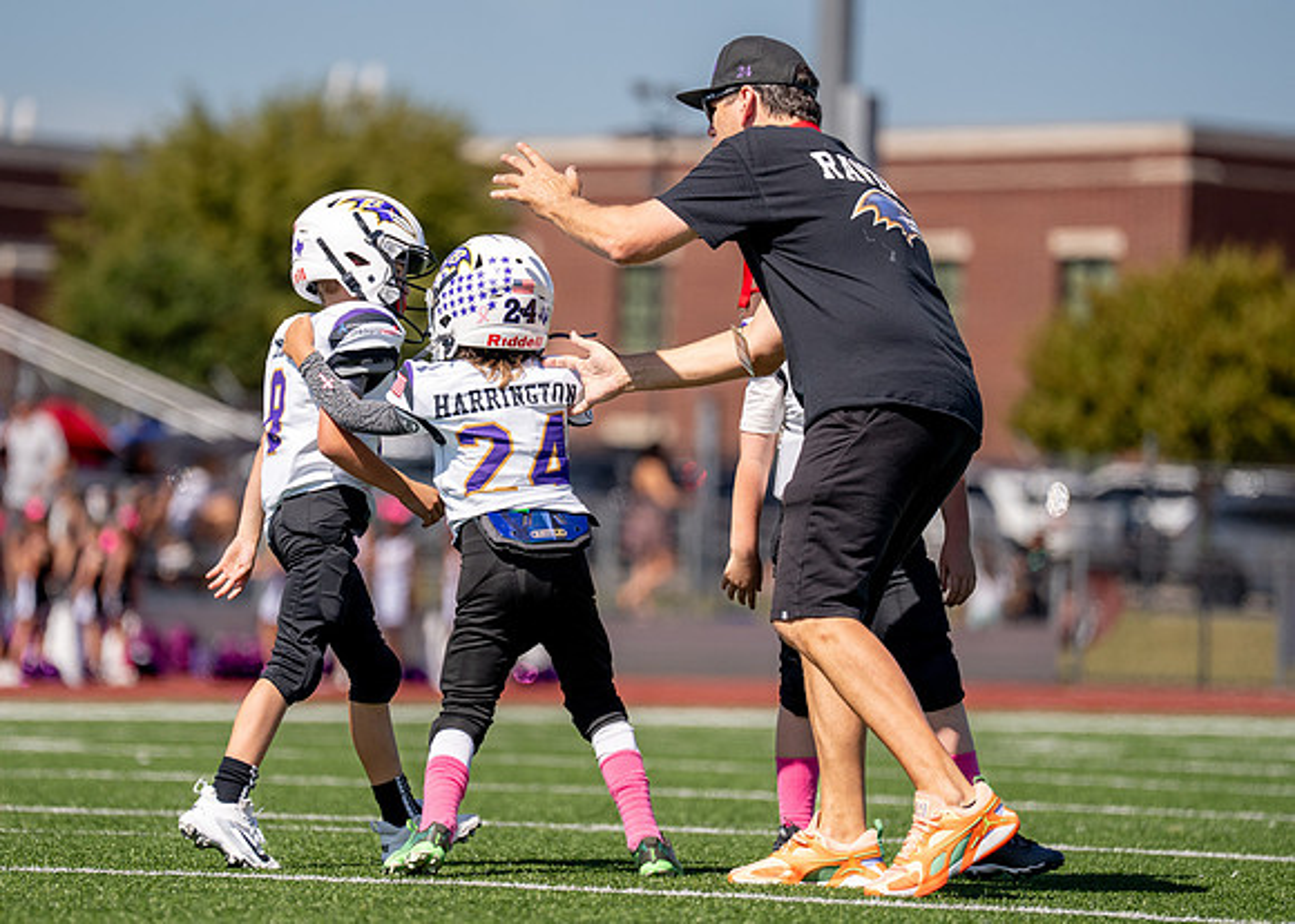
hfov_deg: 8.0
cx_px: 500
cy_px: 466
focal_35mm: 251
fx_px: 9214
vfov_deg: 5.7
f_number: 2.8
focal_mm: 200
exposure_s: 1/5000
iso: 200
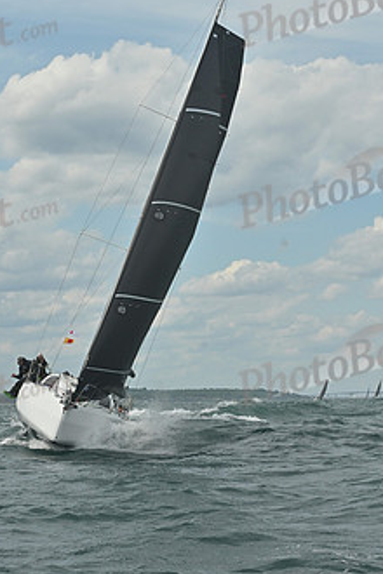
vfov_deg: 16.5
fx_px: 1963
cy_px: 118
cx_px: 149
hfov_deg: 11.1
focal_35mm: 123
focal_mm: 70
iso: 320
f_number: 11
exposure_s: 1/1250
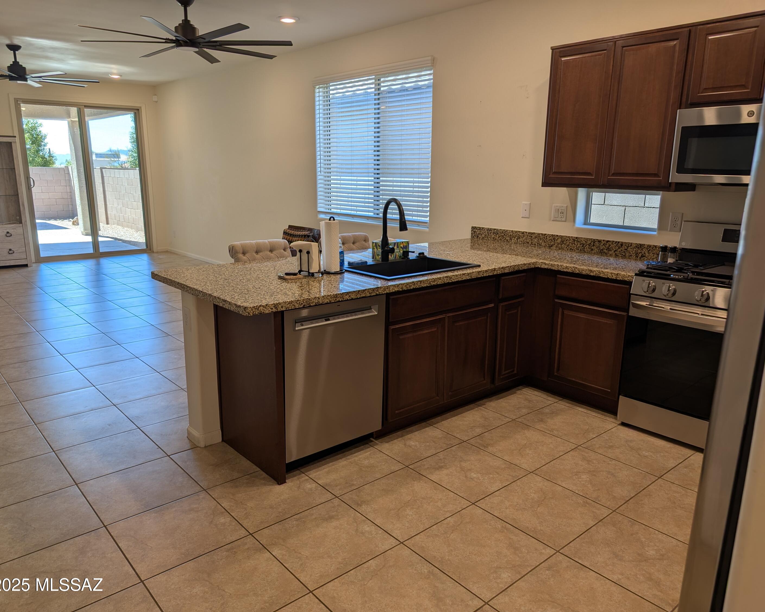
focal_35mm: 25
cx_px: 386
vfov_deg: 56.8
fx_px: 566
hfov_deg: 68.1
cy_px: 306
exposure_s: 1/120
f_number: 1.68
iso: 17
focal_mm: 6.9
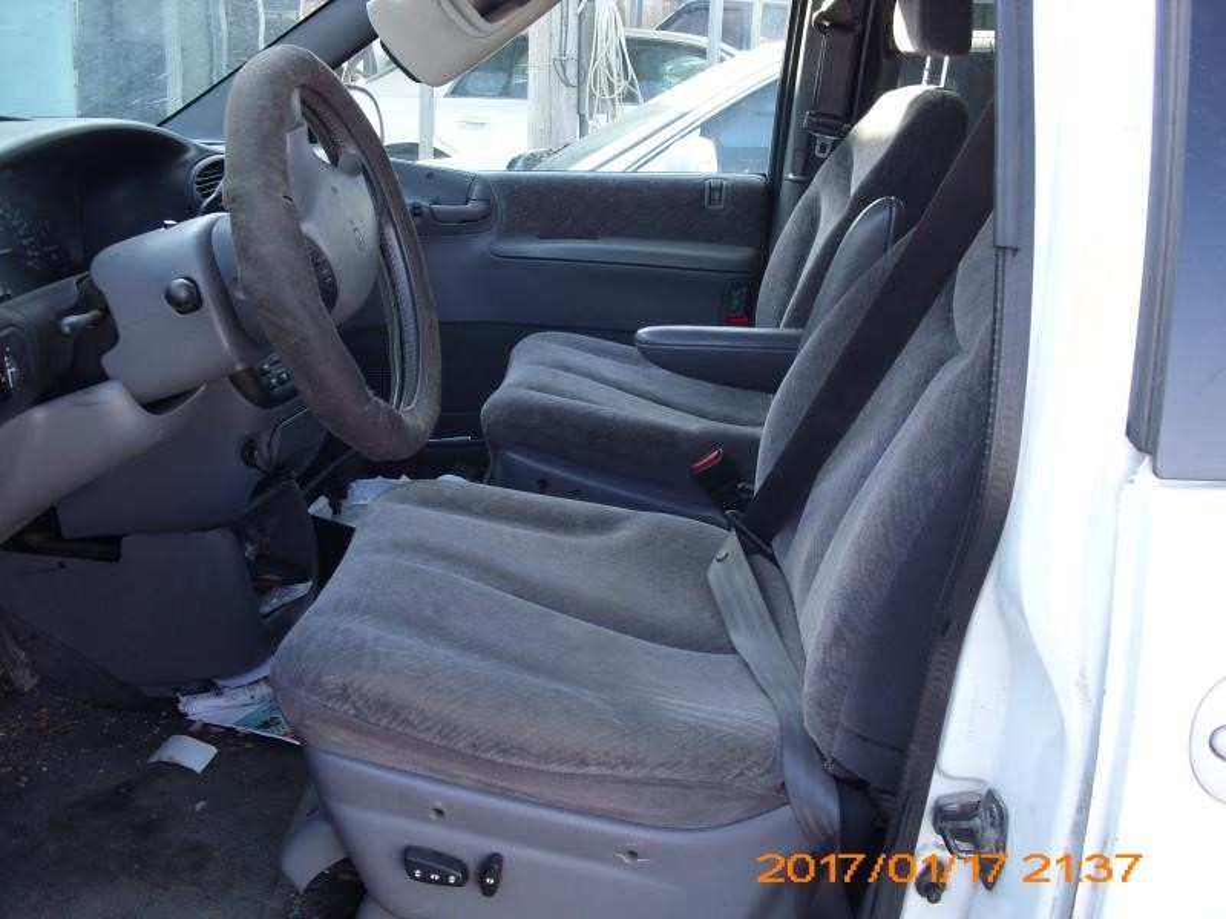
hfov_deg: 51.4
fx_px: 1275
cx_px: 613
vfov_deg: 39.7
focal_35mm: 36
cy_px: 460
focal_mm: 6.3
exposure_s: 1/80
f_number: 3.1
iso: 100
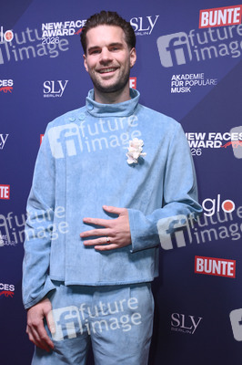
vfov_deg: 41.1
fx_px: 485
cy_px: 182
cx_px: 121
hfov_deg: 28.0
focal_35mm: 48
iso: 1000
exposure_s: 1/250
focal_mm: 48
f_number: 5.6
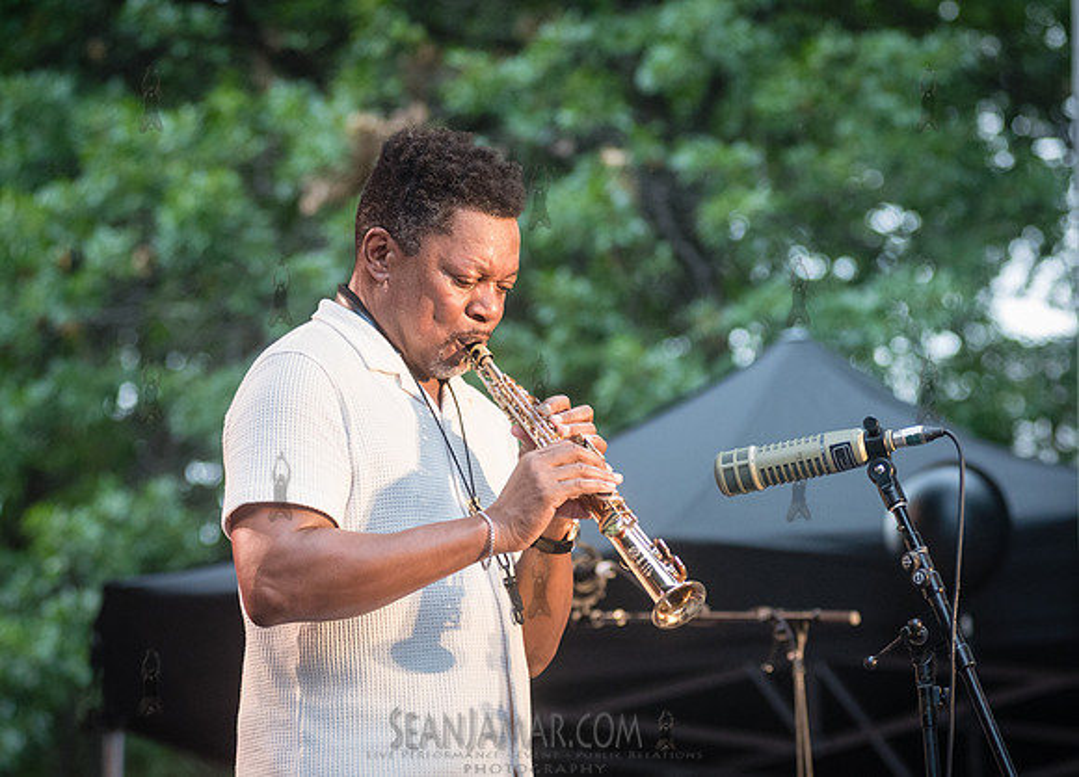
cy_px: 382
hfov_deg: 14.9
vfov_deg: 10.8
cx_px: 601
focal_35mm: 134
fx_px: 4119
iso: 2000
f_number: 3.5
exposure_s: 1/200
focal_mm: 105
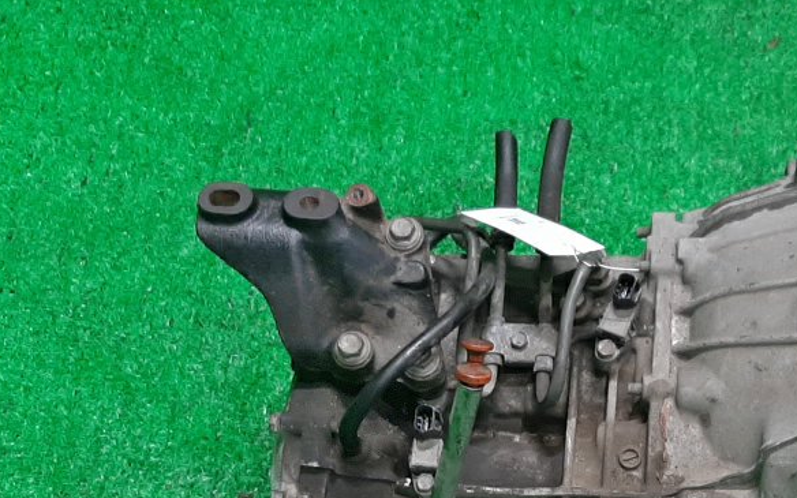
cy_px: 506
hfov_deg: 30.0
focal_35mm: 68
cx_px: 510
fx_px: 1477
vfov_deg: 18.6
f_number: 1.7
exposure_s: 1/50
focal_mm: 3.93
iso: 141
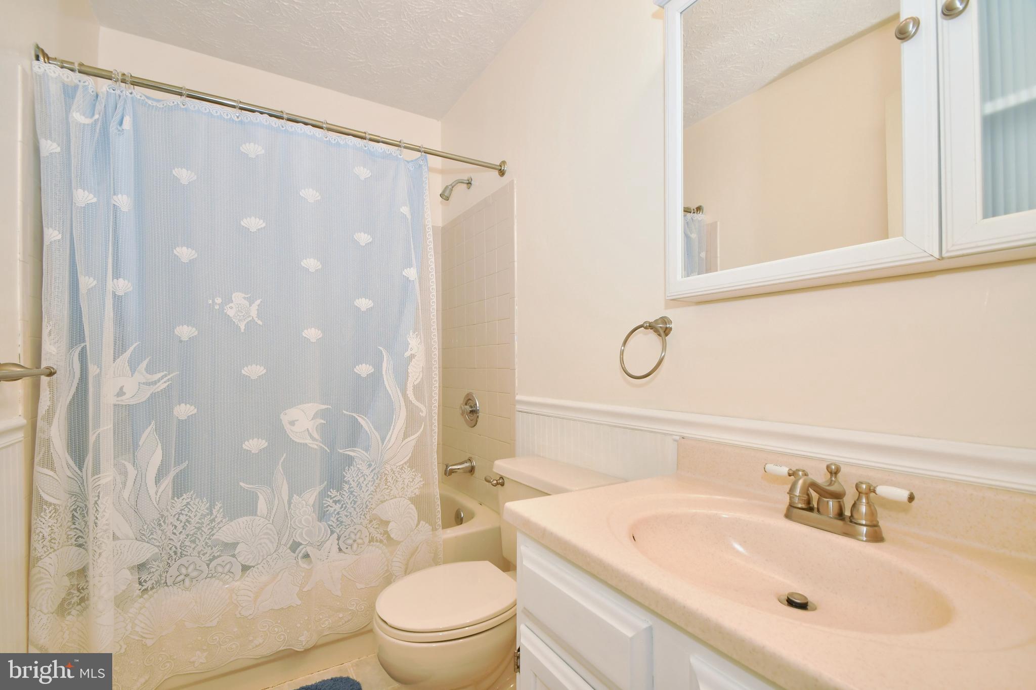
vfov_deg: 77.3
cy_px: 345
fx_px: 432
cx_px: 518
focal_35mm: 15
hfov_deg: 100.4
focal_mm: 10
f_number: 8
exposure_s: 1/50
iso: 400
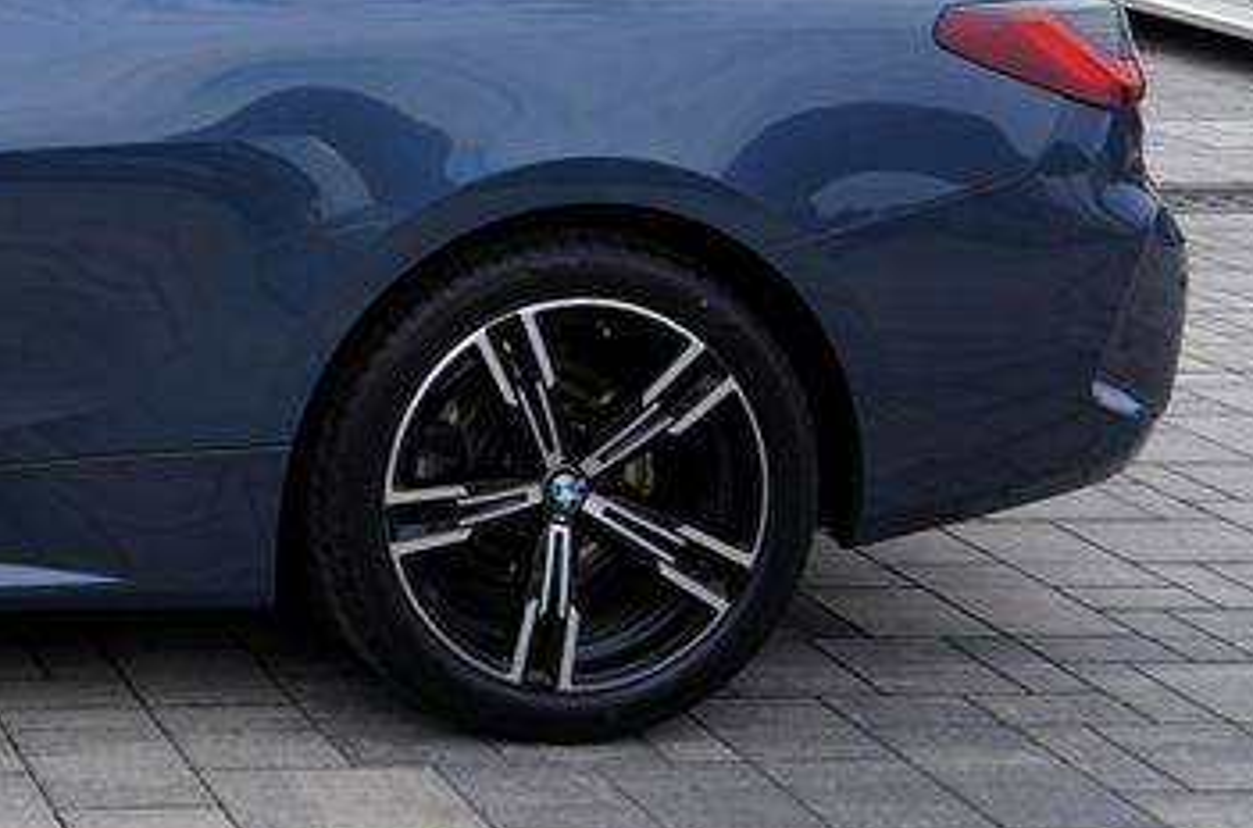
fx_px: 2430
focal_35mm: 70
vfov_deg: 18.0
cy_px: -253
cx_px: -550
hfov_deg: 23.8
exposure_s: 1/200
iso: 100
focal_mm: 24
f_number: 7.1
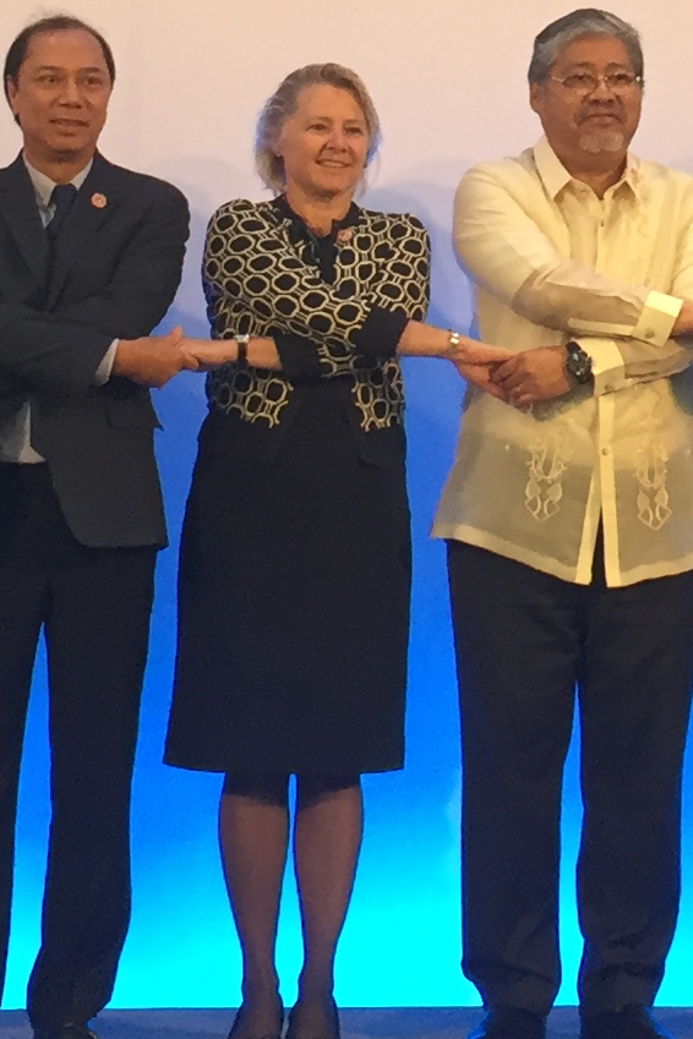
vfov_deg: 17.0
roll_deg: -2.0
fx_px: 3349
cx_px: 562
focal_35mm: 116
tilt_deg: +7.7
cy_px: -149
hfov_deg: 11.8
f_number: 2.2
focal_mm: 4.15
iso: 80
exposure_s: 1/30
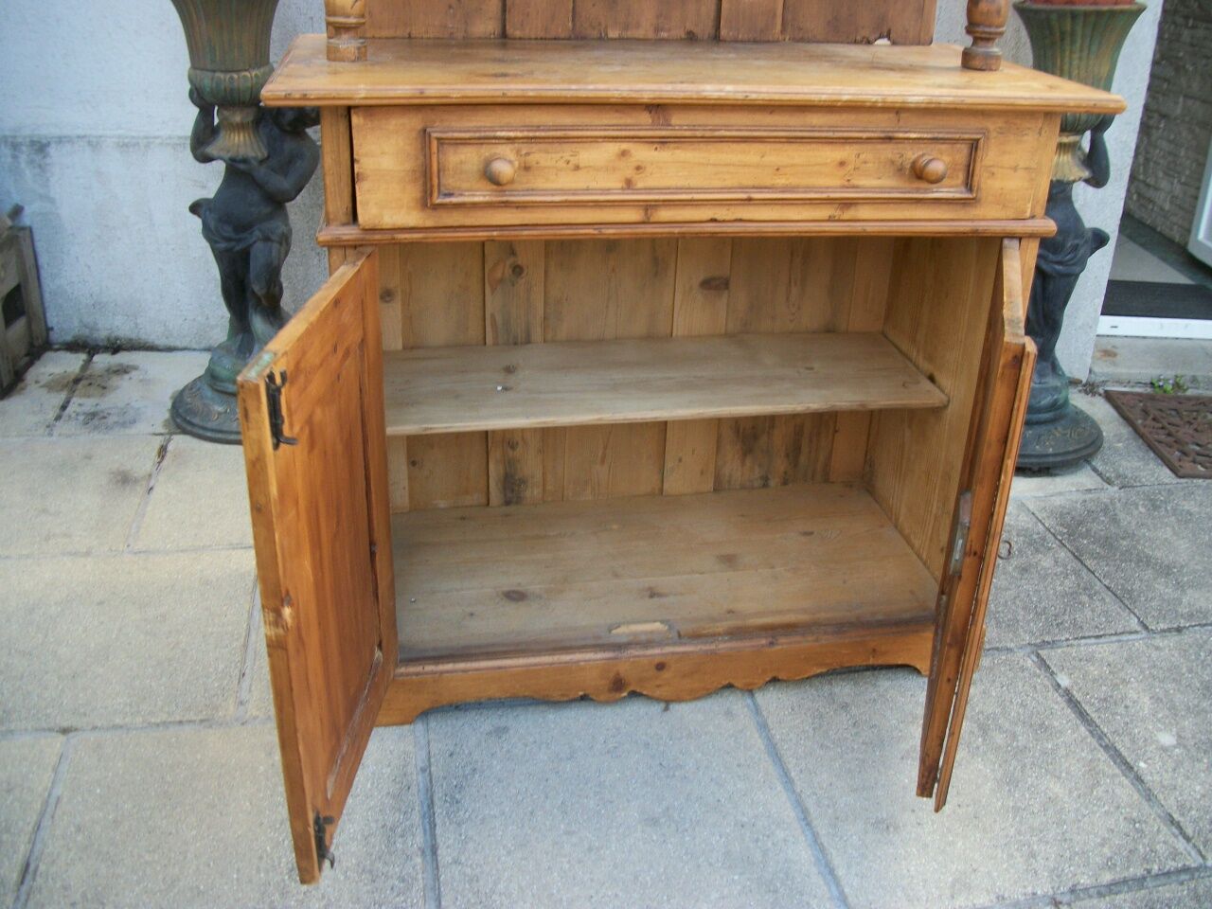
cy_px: 454
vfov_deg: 44.2
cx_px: 606
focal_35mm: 32
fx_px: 1120
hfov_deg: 56.8
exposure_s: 1/80
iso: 80
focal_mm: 5.7
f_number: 2.9
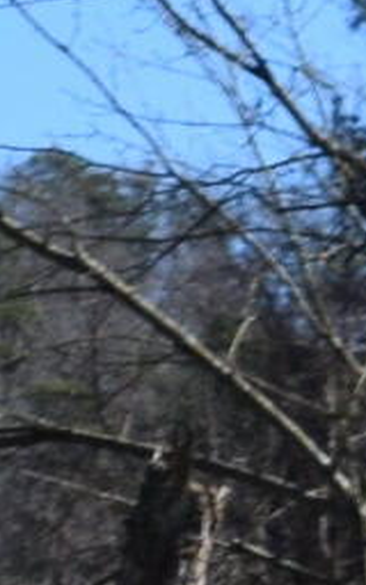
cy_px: 1947
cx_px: -2610
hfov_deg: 1.5
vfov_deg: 2.4
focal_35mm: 859
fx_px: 13709
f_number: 11
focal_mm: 48
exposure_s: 1/500
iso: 400
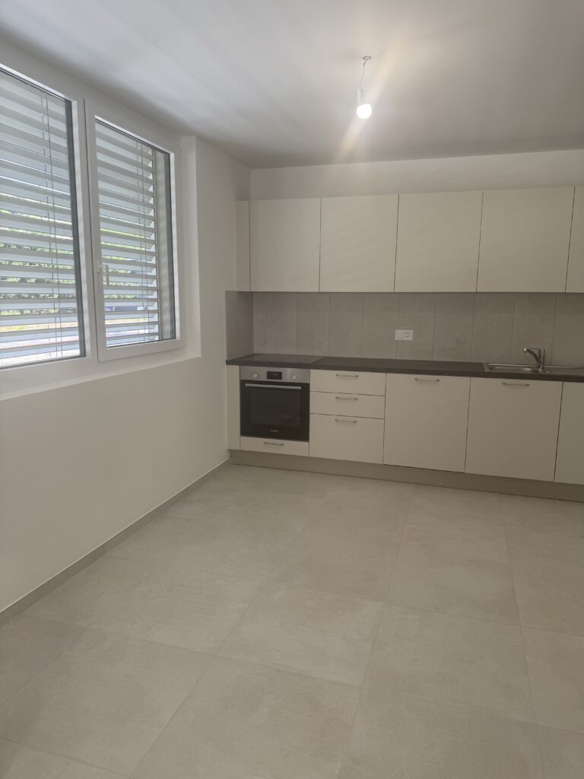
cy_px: 390
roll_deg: -0.9
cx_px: 292
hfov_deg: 56.8
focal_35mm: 24
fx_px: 540
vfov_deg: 71.6
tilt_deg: -8.7
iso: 100
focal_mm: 6.76
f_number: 1.78
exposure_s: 1/239
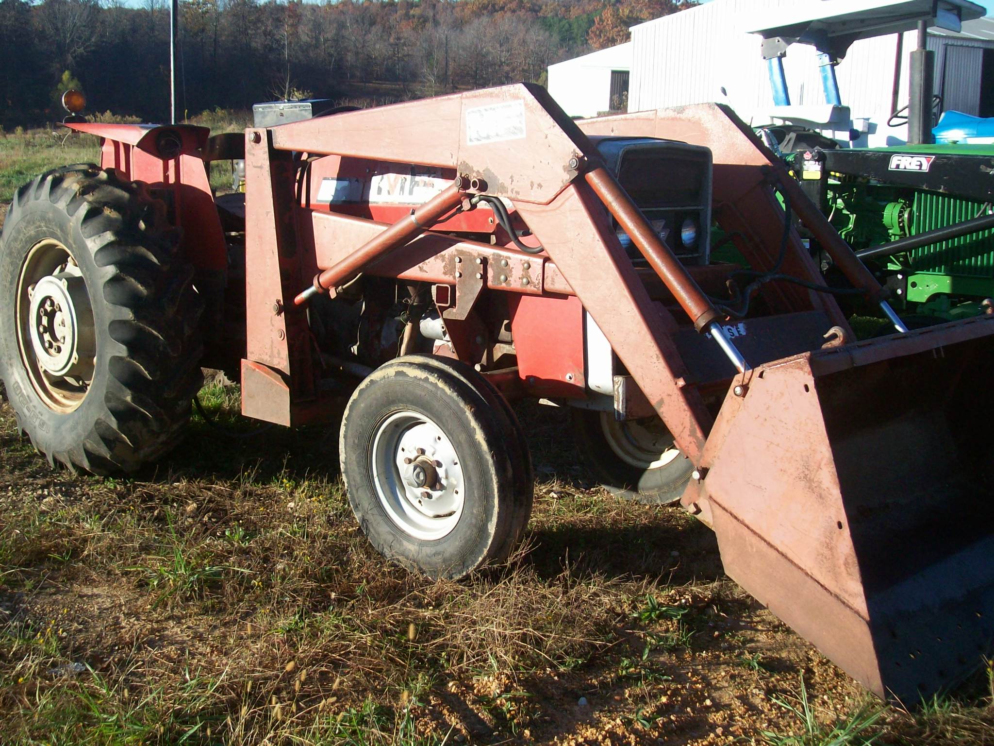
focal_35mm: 45
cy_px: 373
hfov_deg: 42.1
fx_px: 1292
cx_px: 497
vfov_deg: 32.2
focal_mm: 7.6
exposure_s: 1/612
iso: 80
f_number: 3
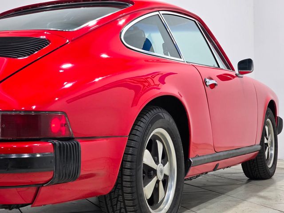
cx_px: 142
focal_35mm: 69
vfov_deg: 21.3
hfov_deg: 28.2
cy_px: 106
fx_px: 566
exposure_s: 1/120
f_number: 2.4
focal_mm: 7.9
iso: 200
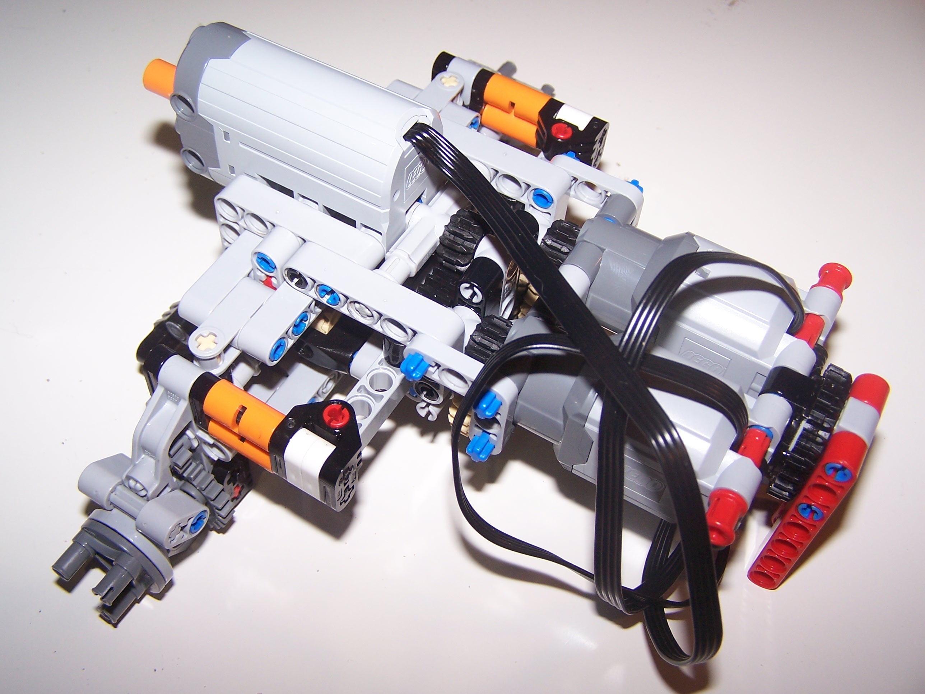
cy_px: 347
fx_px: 1015
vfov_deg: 37.7
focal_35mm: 38
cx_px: 462
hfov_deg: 49.0
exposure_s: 1/60
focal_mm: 6.3
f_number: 2.8
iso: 80
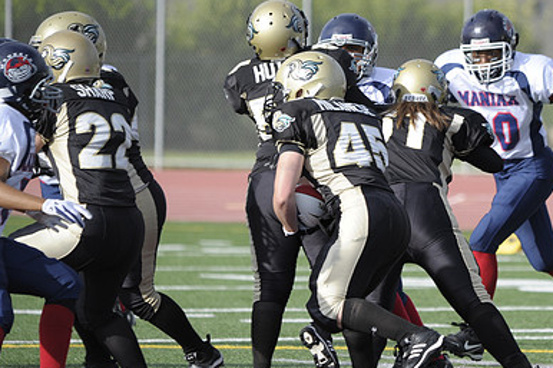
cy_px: 241
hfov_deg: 3.4
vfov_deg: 2.3
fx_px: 9228
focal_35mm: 601
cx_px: 391
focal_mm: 400
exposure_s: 1/1000
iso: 400
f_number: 7.1
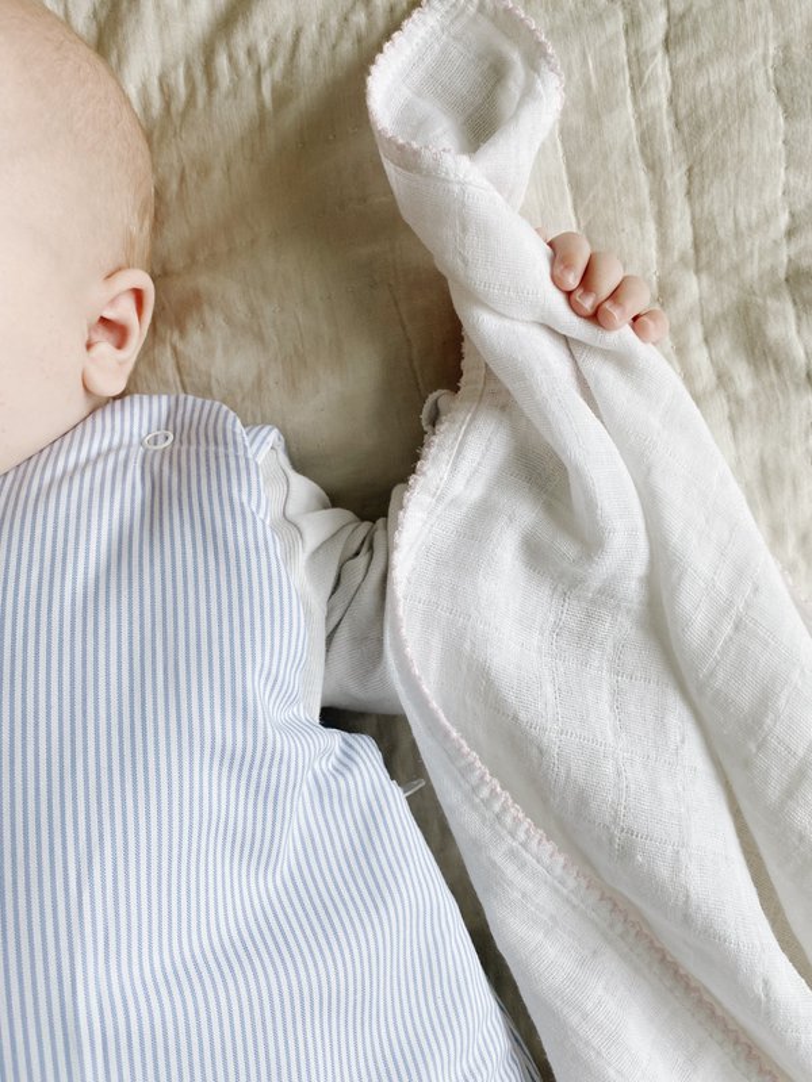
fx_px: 813
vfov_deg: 67.3
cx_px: 406
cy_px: 541
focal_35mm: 26
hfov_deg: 53.1
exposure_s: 1/122
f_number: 1.8
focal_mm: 4.25
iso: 50
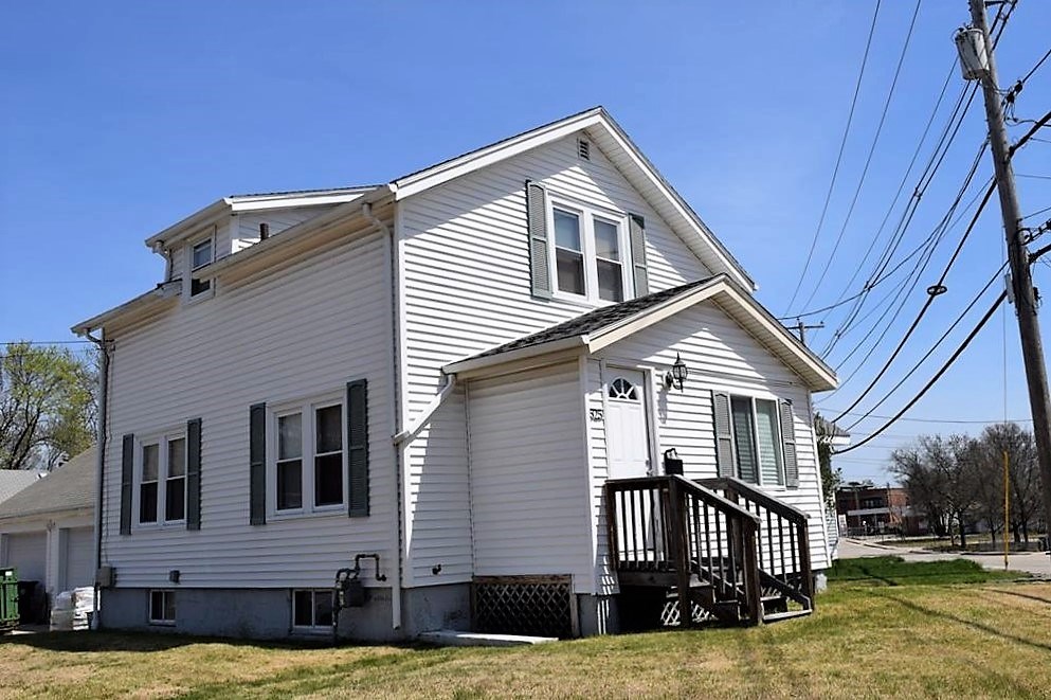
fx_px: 963
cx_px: 526
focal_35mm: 33
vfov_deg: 39.9
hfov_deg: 57.2
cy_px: 350
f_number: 11
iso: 200
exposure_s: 1/500
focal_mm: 22
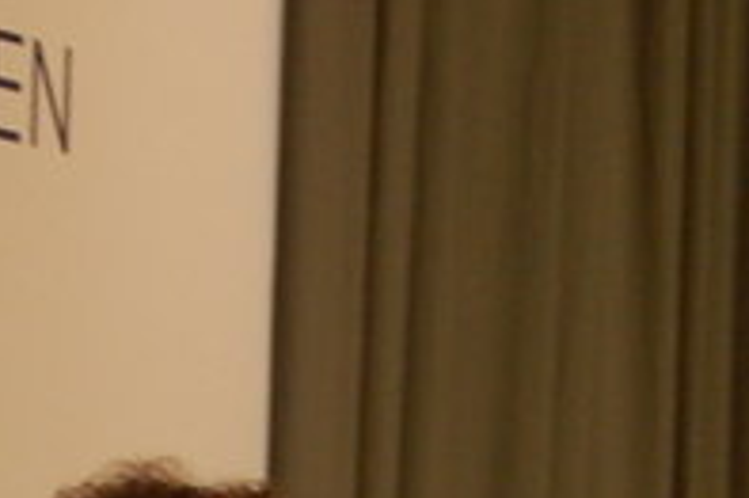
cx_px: -198
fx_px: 8910
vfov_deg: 3.2
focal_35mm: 429
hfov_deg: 4.8
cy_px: 956
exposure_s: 1/25
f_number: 5.6
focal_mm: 55
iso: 800
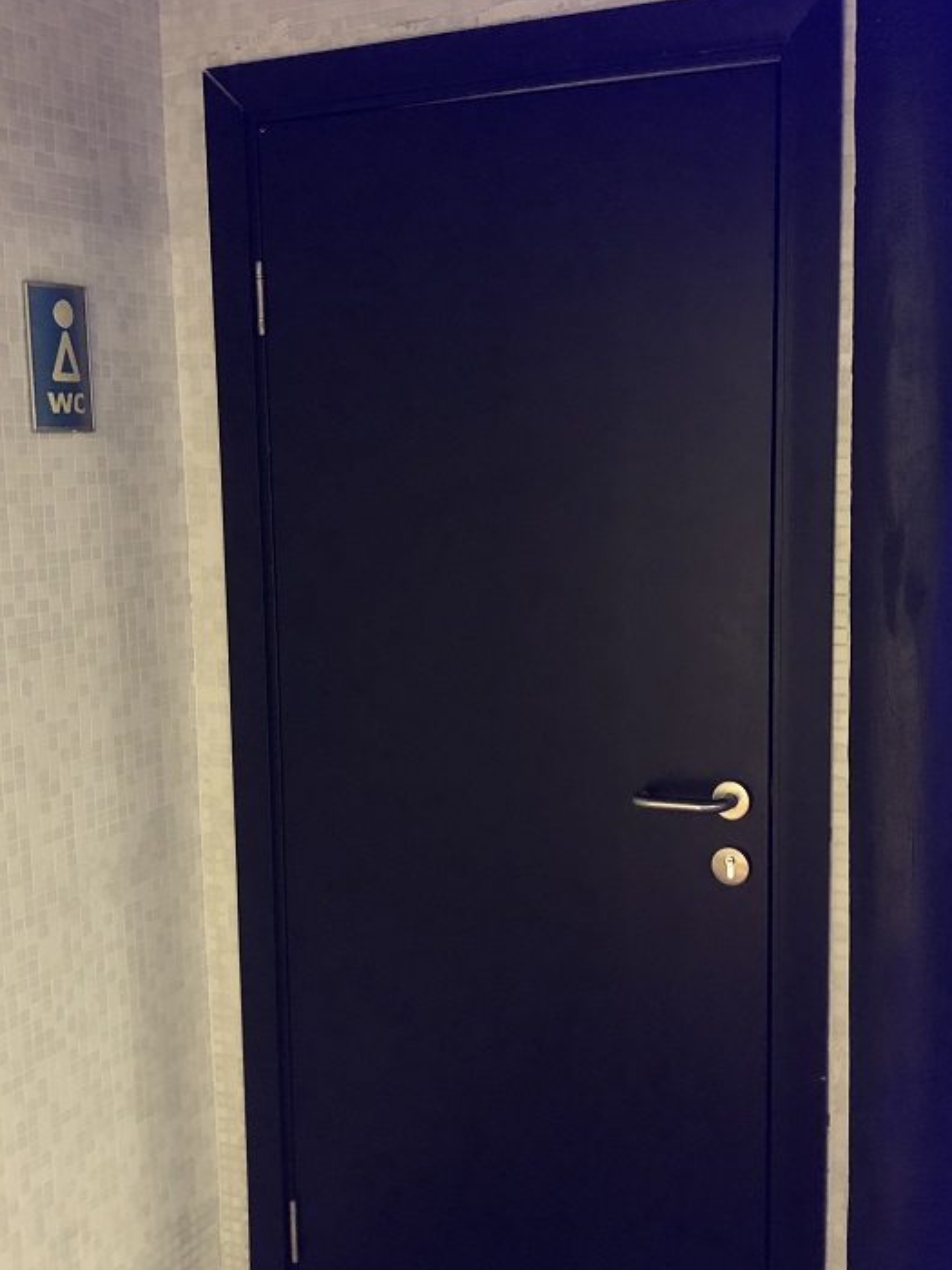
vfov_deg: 46.8
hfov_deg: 35.9
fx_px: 1467
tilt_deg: -5.0
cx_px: 533
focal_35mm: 40
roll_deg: +1.4
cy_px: 653
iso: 100
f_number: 1.8
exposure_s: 1/4
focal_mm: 3.99
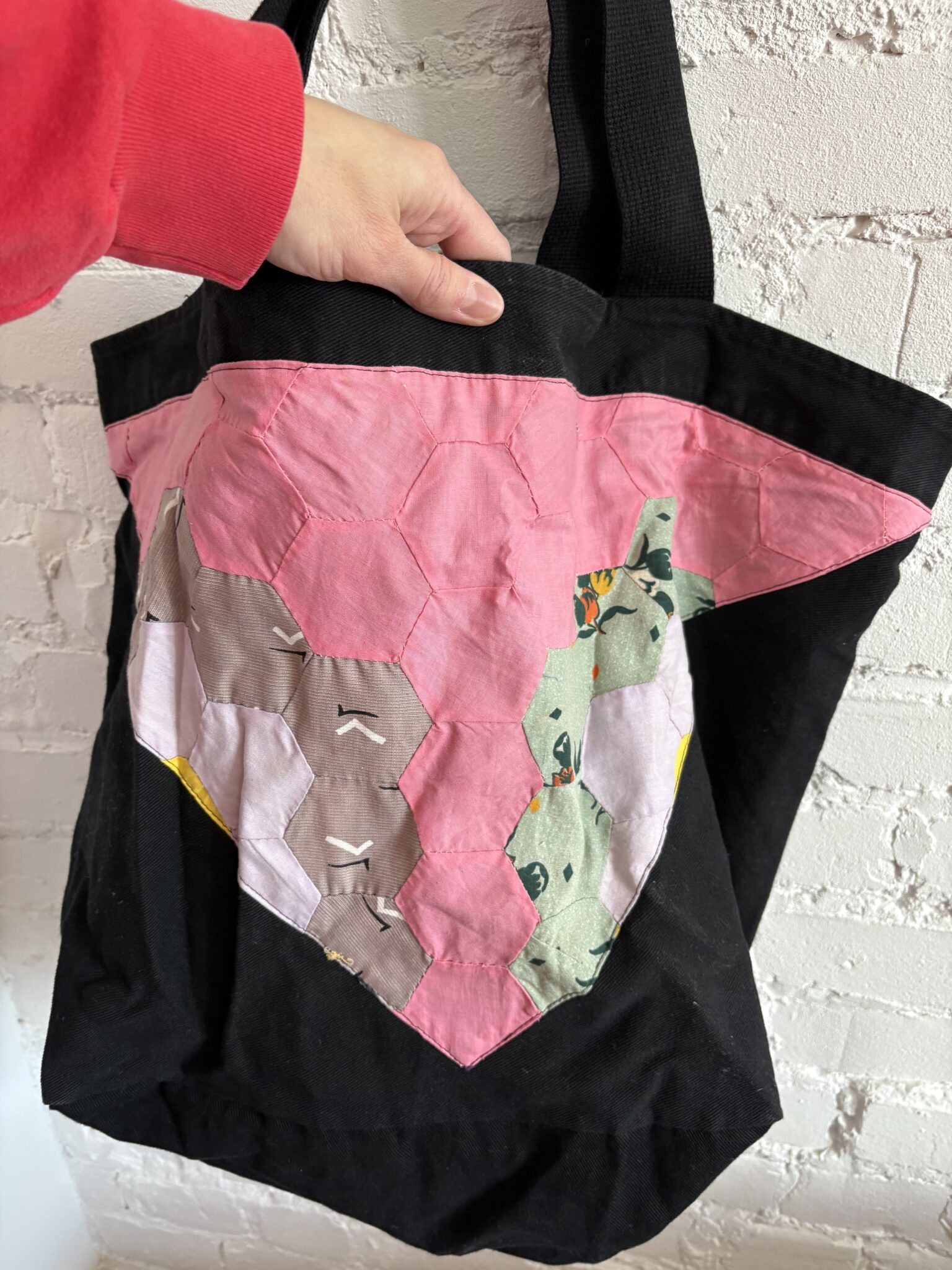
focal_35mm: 26
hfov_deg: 53.1
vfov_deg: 67.3
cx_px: 476
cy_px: 635
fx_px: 953
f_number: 1.6
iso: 160
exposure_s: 1/60
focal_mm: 5.96
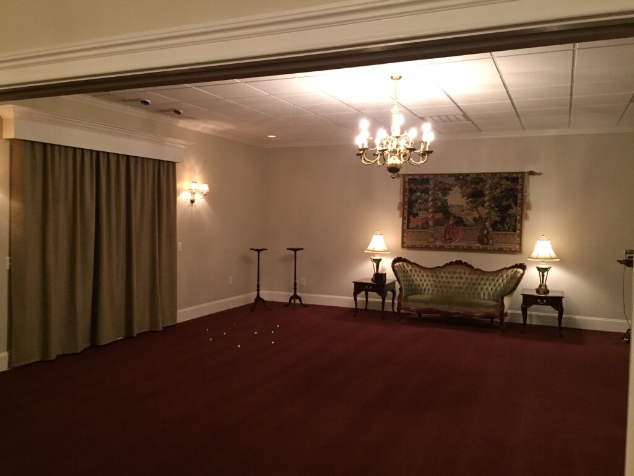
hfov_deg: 61.7
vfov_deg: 48.2
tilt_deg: -2.2
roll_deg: -1.3
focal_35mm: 29
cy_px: 238
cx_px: 317
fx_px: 531
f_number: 2.2
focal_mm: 4.15
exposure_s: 1/20
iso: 250
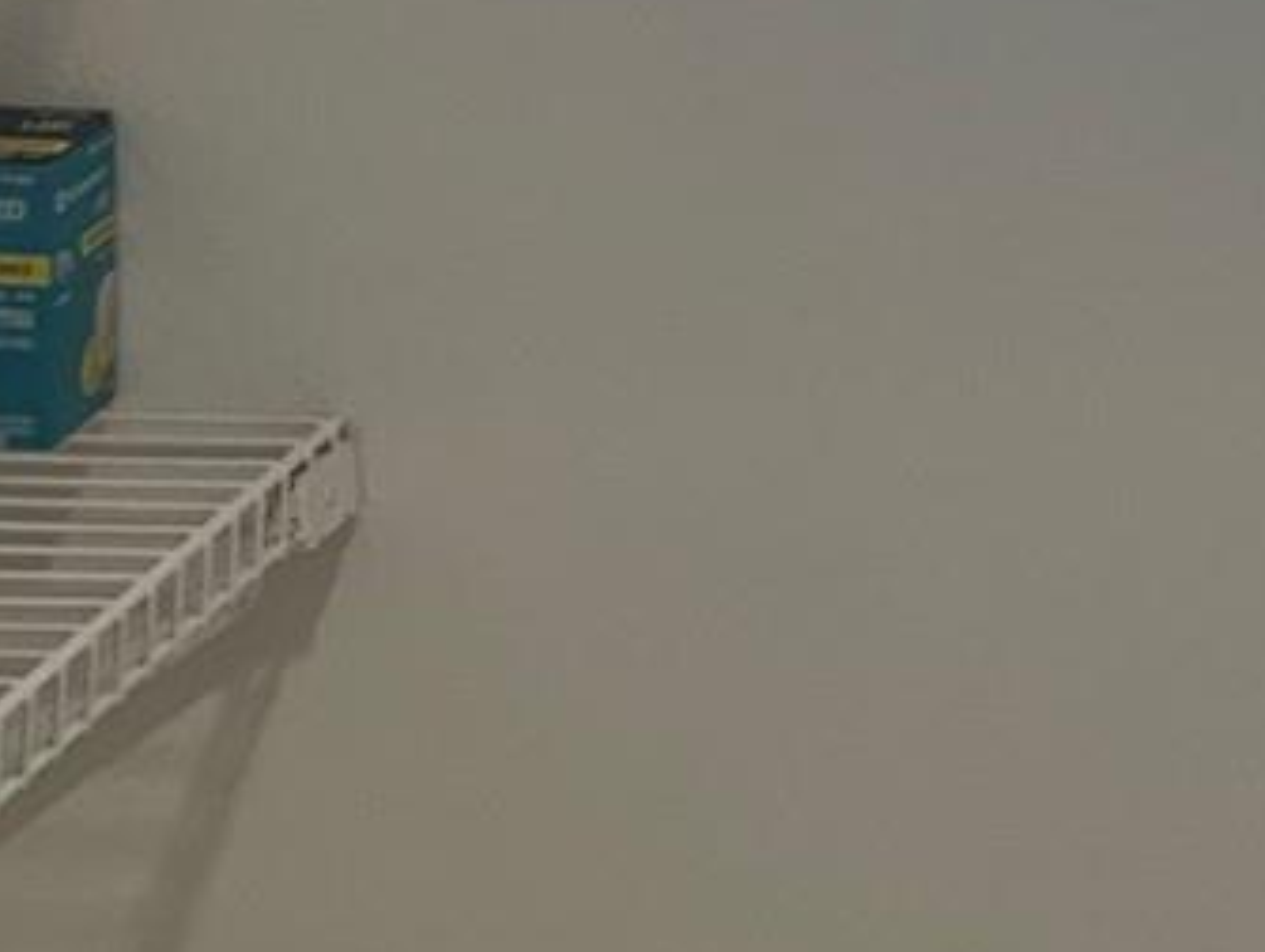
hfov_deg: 14.9
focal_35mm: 124
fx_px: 4536
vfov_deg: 11.3
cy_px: -631
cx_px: 1835
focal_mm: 4.25
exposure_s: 1/120
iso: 64
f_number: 1.8
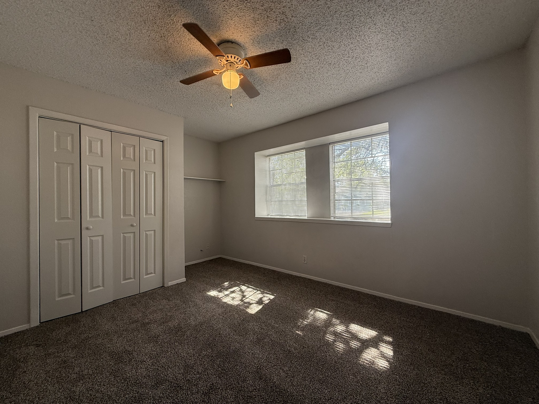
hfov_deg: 102.1
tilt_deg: +1.0
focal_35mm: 14
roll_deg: +1.4
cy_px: 202
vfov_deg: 85.7
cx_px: 270
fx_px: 218
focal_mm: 2.22
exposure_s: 1/99
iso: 80
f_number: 2.2
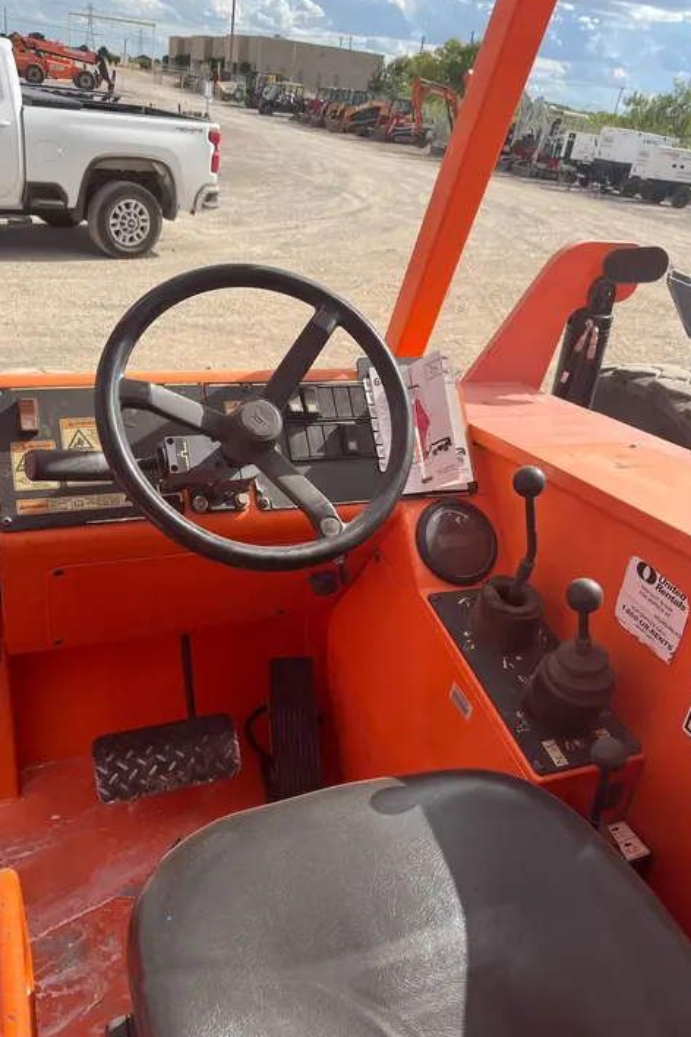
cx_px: 319
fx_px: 806
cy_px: 519
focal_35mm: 28
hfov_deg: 46.4
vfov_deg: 65.5
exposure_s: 1/2632
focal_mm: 5.1
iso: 50
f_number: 1.6
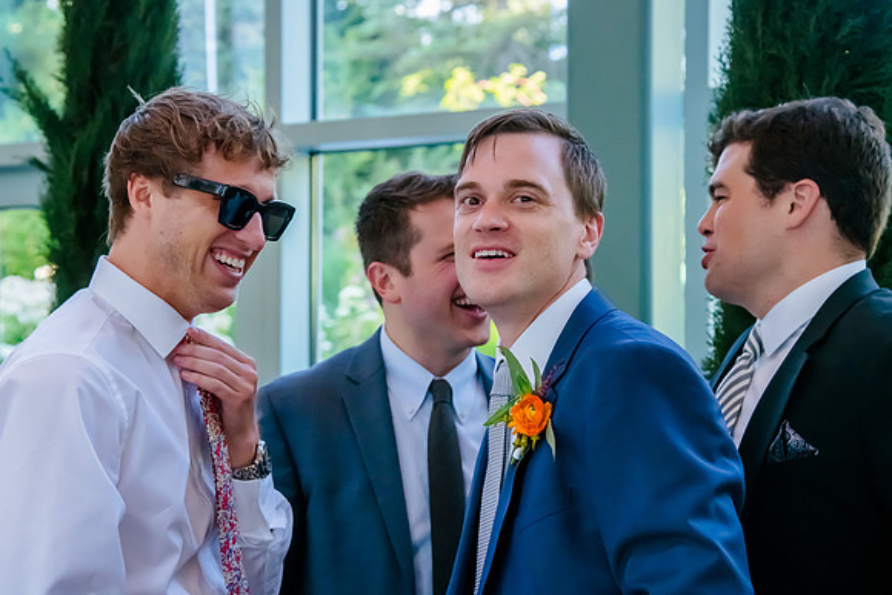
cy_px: 275
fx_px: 1954
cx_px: 365
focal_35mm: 79
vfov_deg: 17.3
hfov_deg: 25.7
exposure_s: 1/400
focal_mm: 65
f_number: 5
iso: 4000
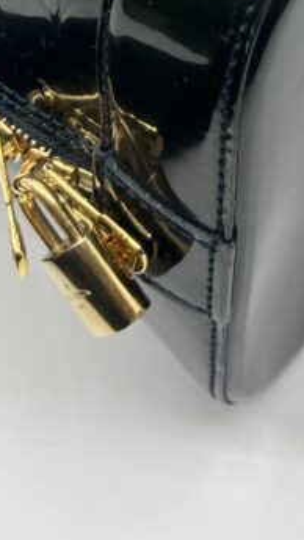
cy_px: -225
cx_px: 309
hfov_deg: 14.2
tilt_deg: -36.8
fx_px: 1204
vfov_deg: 21.9
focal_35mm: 84
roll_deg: +0.9
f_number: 1.5
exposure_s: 1/100
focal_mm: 5.7
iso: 32
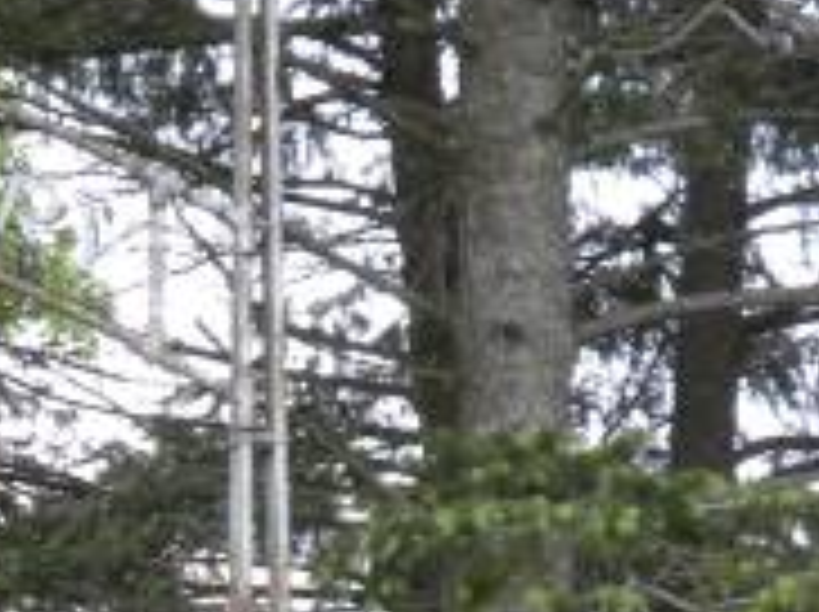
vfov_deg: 6.2
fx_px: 5624
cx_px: -518
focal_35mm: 238
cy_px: 796
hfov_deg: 8.1
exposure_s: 1/59.8
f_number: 5
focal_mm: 12.7
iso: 202
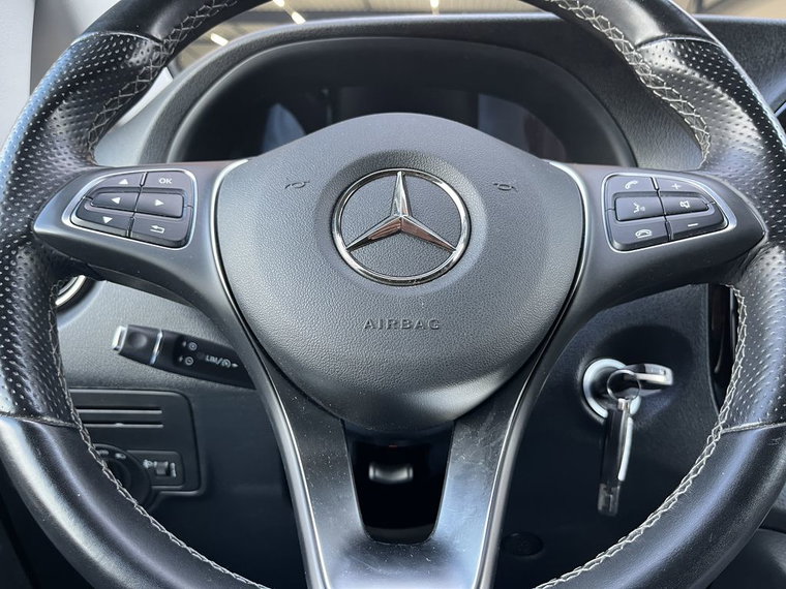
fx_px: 590
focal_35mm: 26
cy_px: 294
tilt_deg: -12.6
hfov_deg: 67.3
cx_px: 393
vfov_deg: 53.1
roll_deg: -1.9
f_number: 1.6
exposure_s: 1/60
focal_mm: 5.1
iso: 200
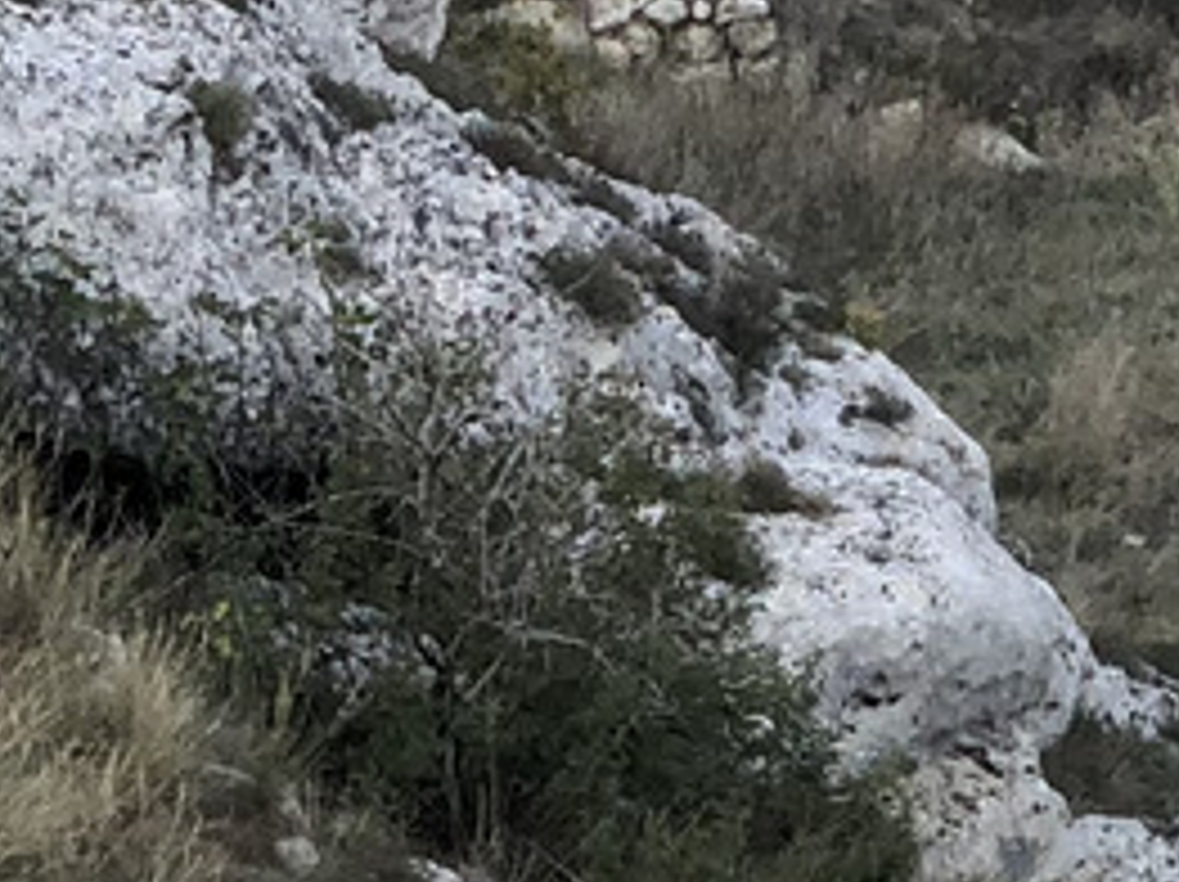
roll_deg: +0.9
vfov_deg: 4.6
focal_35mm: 318
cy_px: -1058
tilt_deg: -8.9
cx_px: 446
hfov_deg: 6.2
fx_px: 10821
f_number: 2.4
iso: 16
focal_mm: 6
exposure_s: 1/389
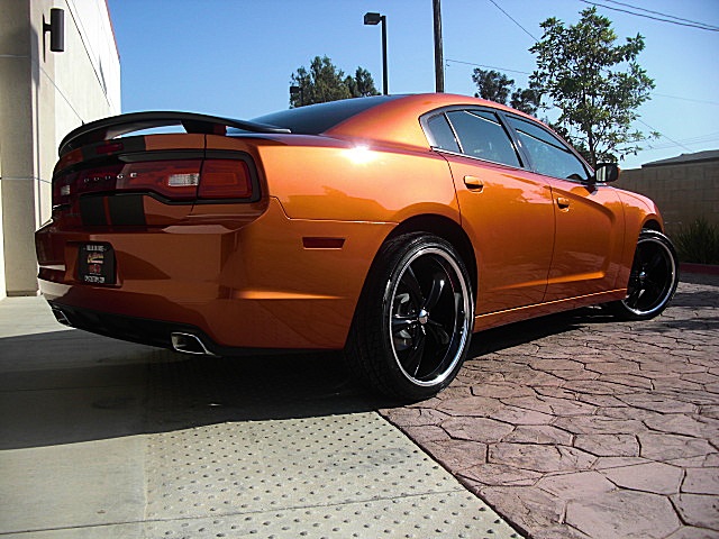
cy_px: 270
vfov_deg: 39.7
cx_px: 360
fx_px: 748
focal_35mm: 36
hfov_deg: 51.4
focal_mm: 6.3
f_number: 2.8
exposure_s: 1/1000
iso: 50
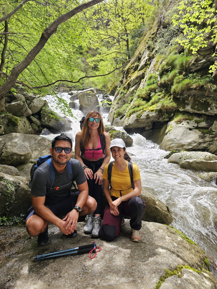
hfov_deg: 58.9
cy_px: 144
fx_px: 192
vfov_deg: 73.9
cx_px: 108
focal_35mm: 23
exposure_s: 1/113
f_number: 1.7
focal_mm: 6.3
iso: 10
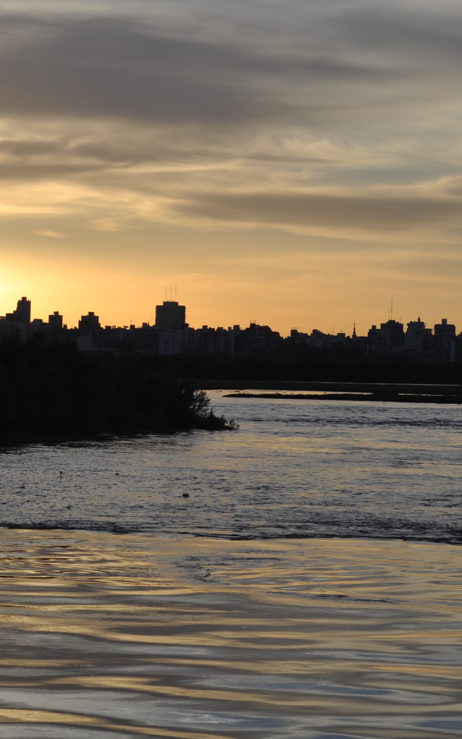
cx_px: 171
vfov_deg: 18.0
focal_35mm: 116
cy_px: 373
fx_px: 2337
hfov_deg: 11.3
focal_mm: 50
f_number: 6.3
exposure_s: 1/800
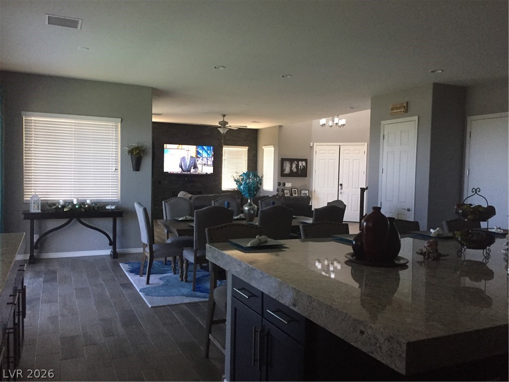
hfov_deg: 61.7
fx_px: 426
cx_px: 254
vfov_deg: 48.2
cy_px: 191
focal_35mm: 29
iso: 250
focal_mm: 4.15
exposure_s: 1/30
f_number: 2.2
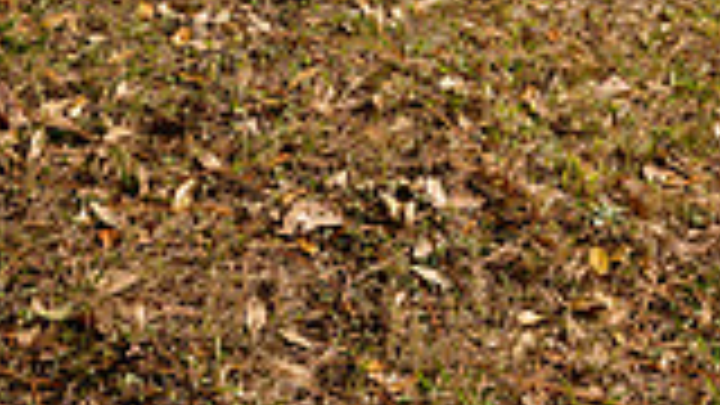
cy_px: -490
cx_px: 418
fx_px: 1909
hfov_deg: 21.3
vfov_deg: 10.7
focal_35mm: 100
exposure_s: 1/250
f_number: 8
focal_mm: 34
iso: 160
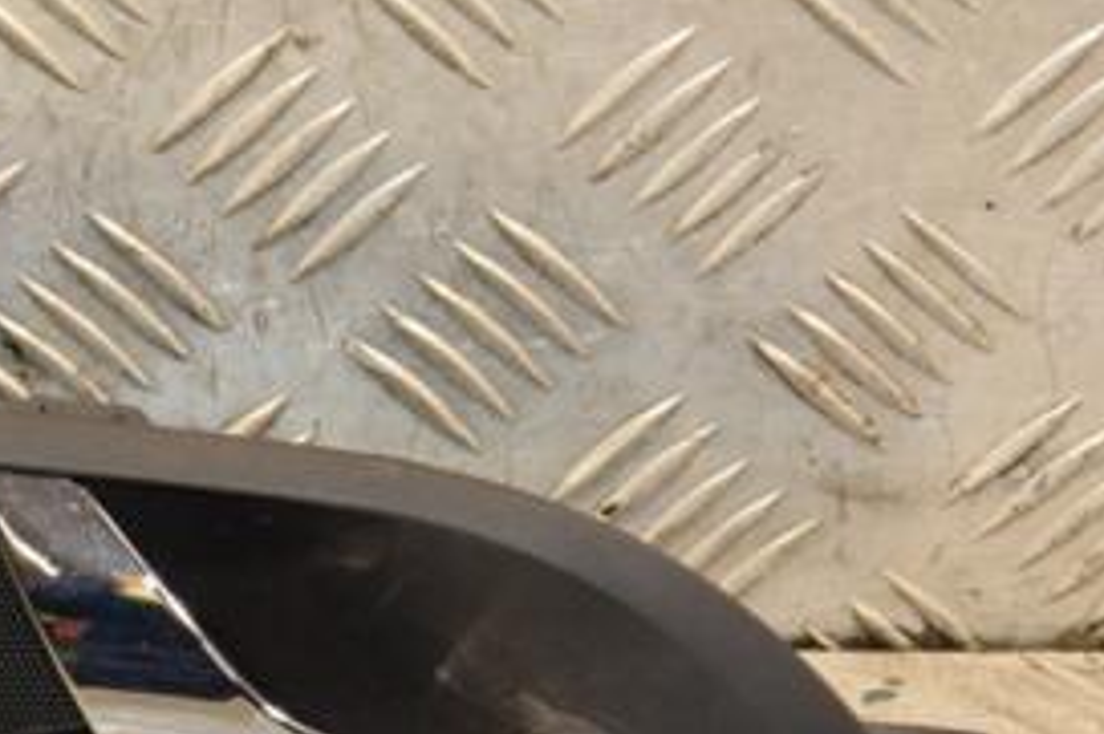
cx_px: 61
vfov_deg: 5.5
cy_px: 511
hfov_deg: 8.3
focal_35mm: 248
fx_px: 7604
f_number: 5.3
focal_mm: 75
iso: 800
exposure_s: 1/125
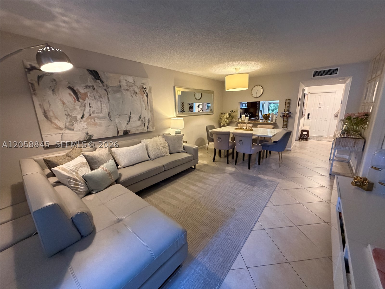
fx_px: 156
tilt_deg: -13.4
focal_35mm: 14
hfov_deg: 102.1
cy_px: 144
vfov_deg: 85.7
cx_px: 192
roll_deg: +1.4
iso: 500
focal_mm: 2.22
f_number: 2.2
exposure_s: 1/60
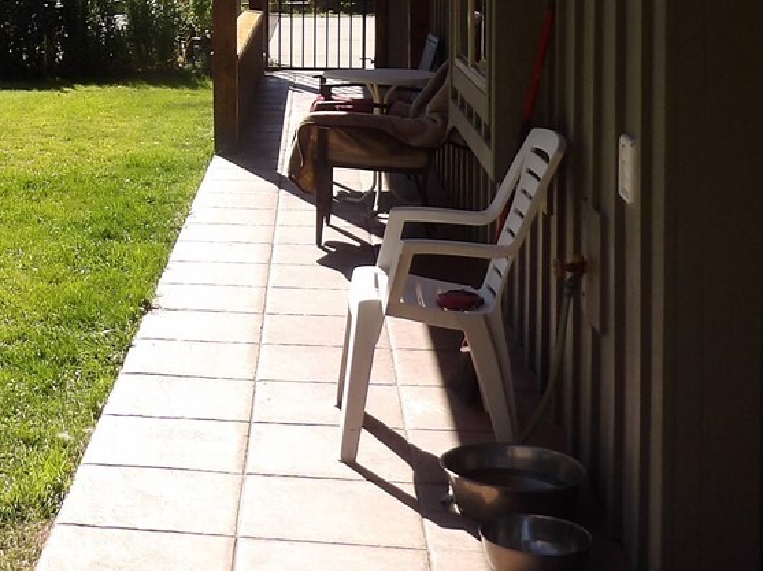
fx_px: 1520
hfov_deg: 26.3
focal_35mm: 69
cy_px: -33
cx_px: -40
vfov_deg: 20.4
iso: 100
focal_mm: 4.3
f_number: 3.2
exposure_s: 1/903
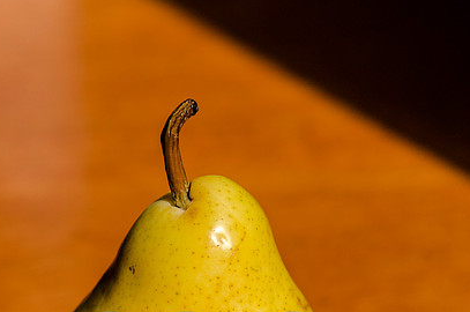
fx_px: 5566
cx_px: 225
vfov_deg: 3.2
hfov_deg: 4.8
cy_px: 184
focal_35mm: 427
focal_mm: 200
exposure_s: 1/2000
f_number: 5.6
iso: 320
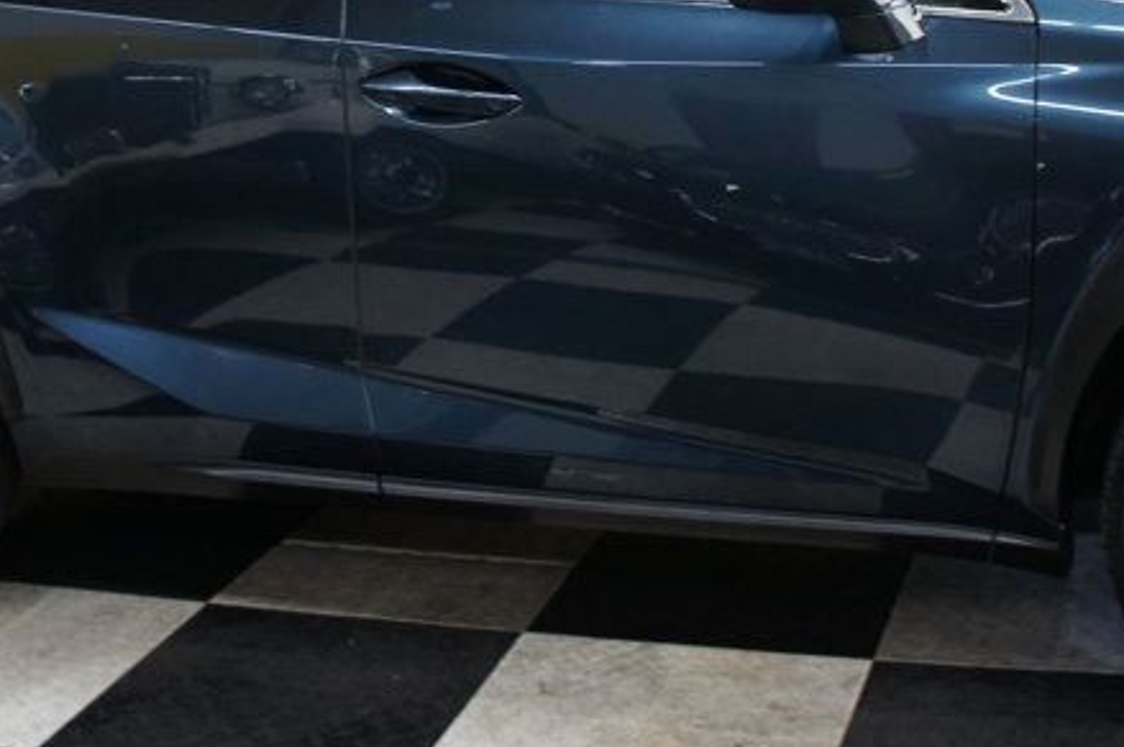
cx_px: 607
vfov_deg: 20.8
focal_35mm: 63
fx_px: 1965
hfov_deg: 31.9
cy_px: -10
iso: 250
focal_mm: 18
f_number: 3.5
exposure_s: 1/30
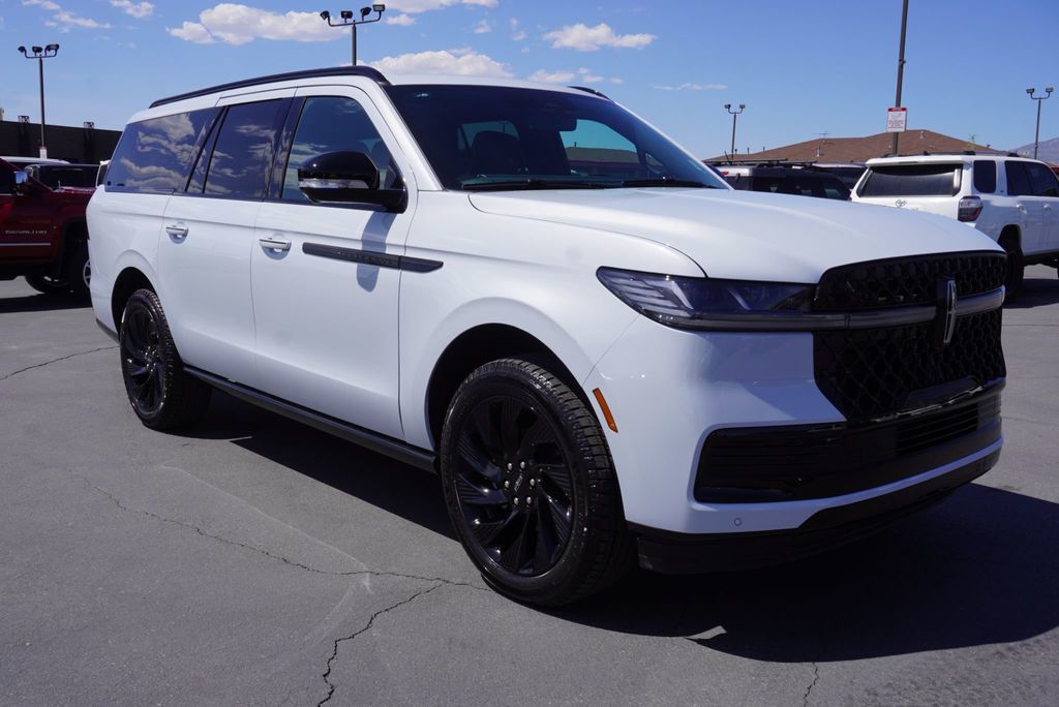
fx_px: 971
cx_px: 530
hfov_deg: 57.2
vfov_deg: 40.0
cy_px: 354
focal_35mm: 33
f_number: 10
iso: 100
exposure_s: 1/250
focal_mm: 22
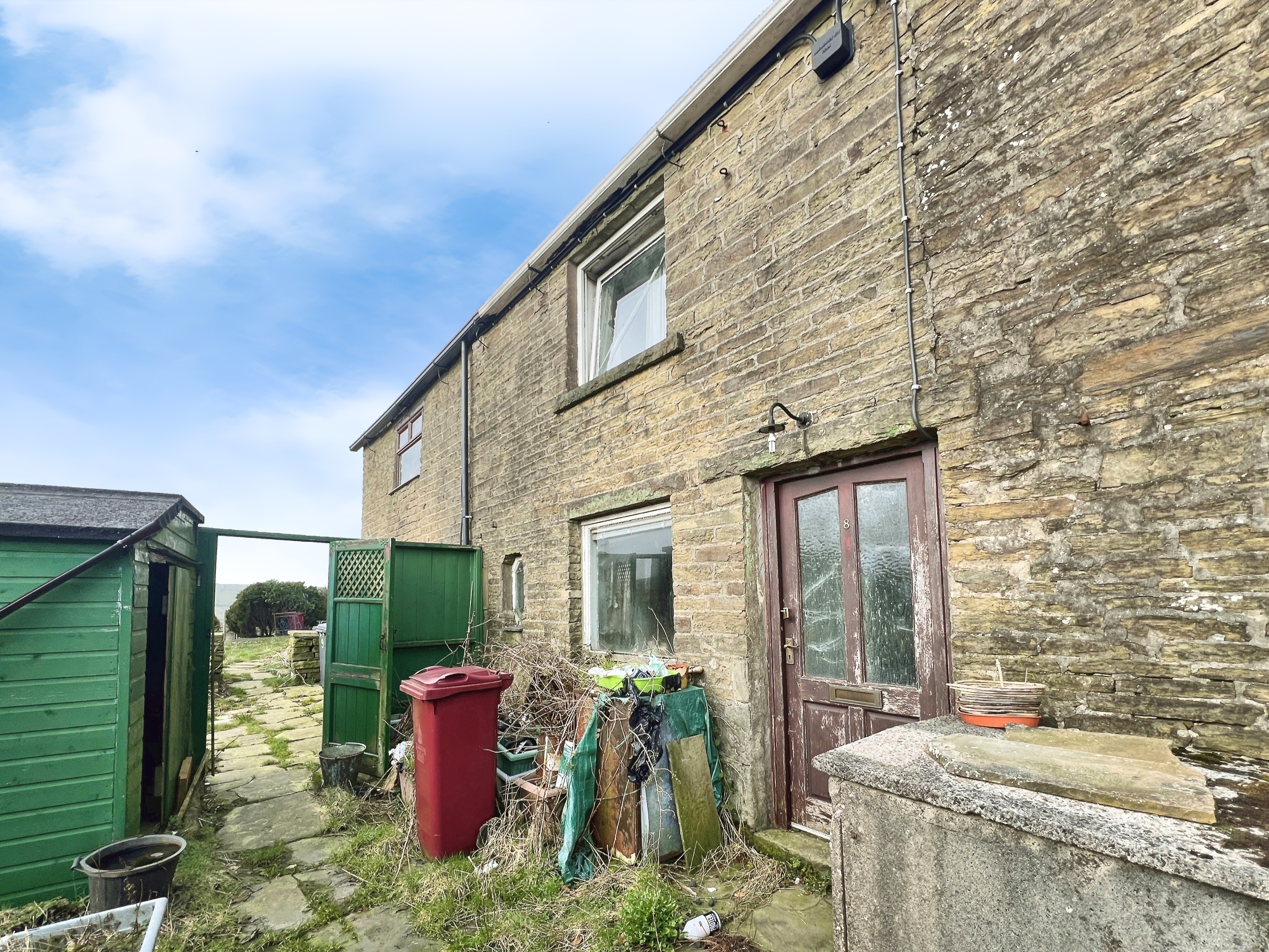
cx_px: 634
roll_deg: +0.4
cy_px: 476
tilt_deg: +7.2
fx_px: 477
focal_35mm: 13
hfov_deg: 106.2
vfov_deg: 89.9
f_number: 1.8
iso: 32
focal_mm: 1.57
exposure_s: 1/331
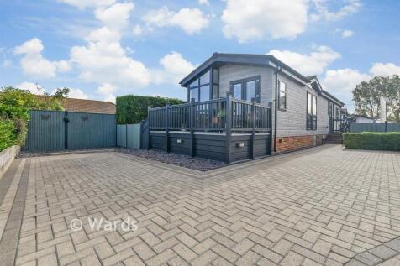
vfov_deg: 77.3
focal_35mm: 15
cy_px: 133
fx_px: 167
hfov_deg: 100.4
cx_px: 200
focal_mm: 10
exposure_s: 1/500
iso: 160
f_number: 8
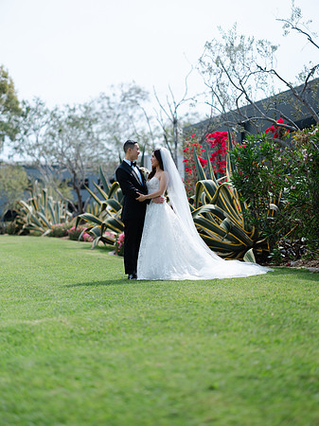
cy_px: 213
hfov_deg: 23.3
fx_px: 775
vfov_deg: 30.7
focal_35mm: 63
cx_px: 160
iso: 80
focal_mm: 80
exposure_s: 1/2000
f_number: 1.7
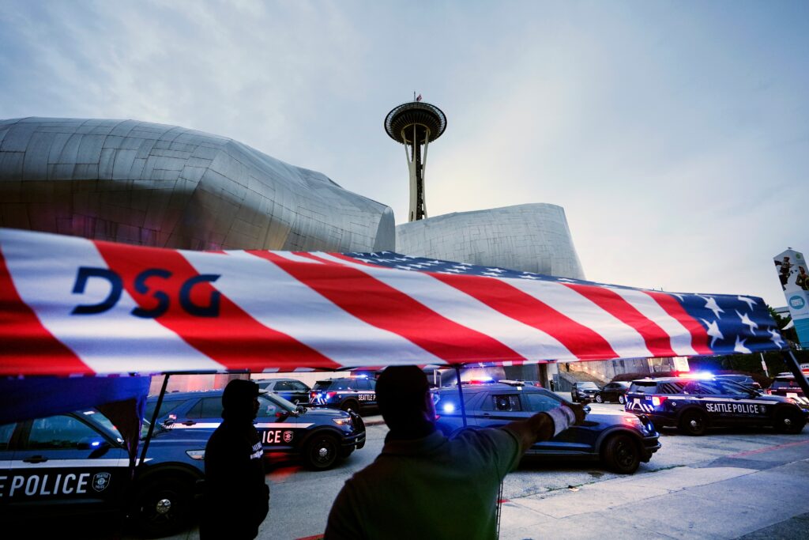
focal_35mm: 16
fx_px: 360
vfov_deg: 73.8
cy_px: 270
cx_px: 404
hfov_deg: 96.7
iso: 1250
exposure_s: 1/160
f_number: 2.8
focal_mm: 16
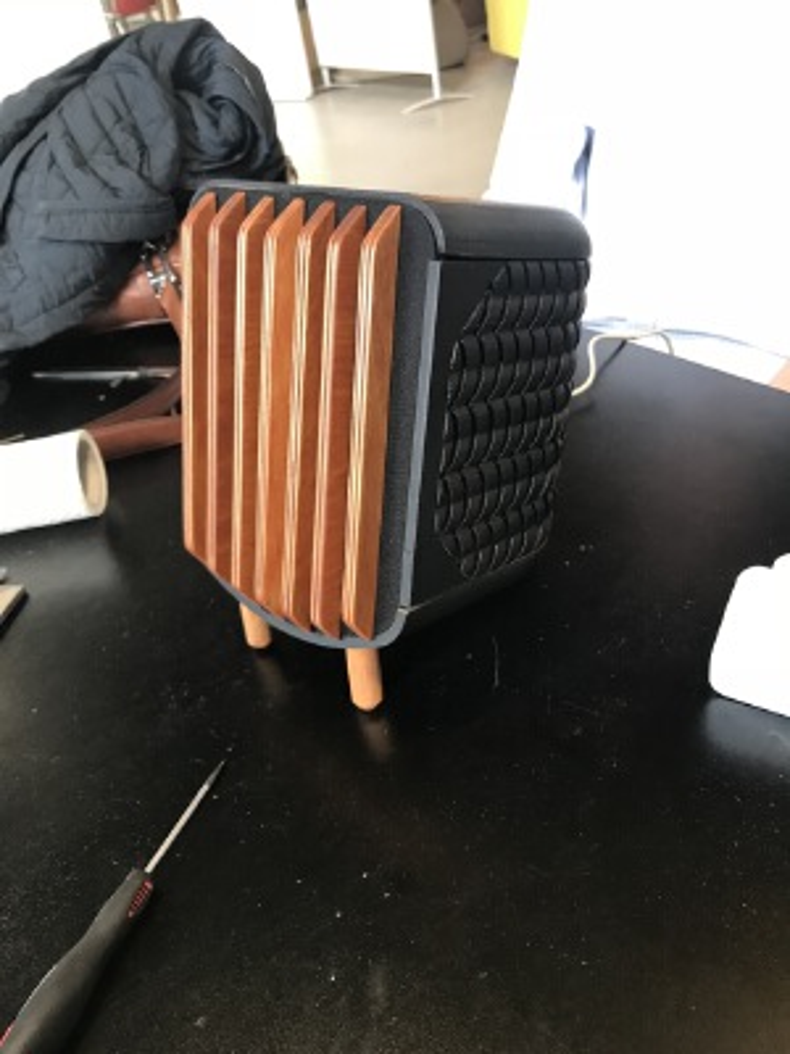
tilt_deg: -34.9
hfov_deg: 49.7
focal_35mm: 28
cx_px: 395
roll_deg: +11.7
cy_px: 527
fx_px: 852
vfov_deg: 63.4
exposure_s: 1/20
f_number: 1.8
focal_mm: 3.99
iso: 40
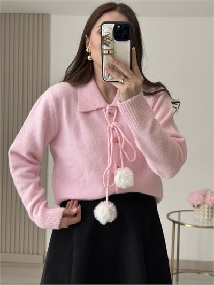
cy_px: 142
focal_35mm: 48
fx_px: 395
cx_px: 107
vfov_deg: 39.6
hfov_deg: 30.3
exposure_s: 1/762
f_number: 1.78
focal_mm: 6.86
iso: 80
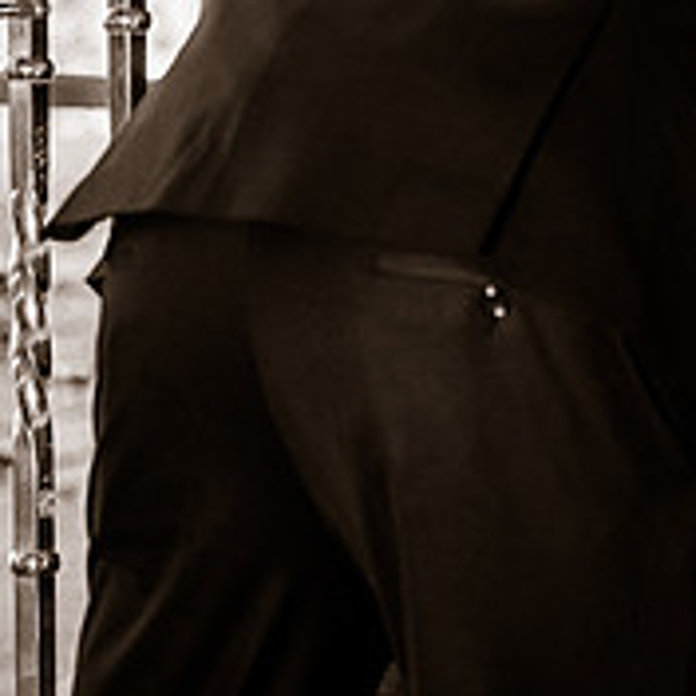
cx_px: 1036
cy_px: 132
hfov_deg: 8.7
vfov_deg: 8.9
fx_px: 4459
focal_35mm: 196
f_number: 3.2
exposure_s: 1/200
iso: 400
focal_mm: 70
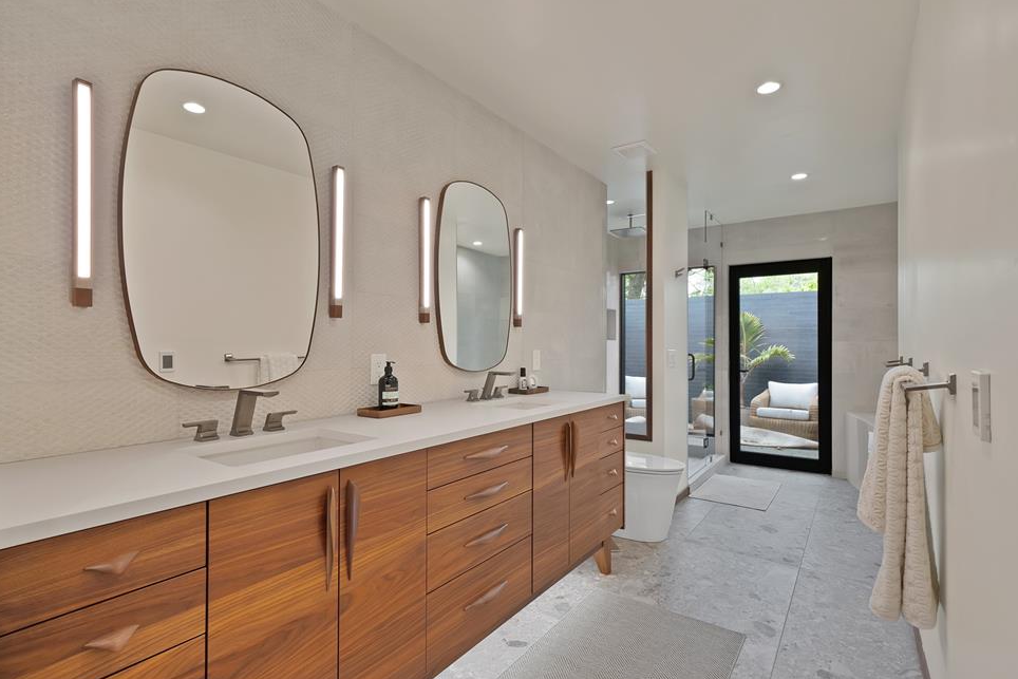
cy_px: 340
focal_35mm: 17
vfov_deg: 70.5
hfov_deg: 93.3
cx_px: 501
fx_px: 481
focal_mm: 16
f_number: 9
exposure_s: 1/4
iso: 640
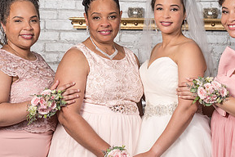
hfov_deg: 14.5
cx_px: 177
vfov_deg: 9.7
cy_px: 63
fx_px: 920
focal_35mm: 141
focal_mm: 70
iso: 100
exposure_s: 1/200
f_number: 4
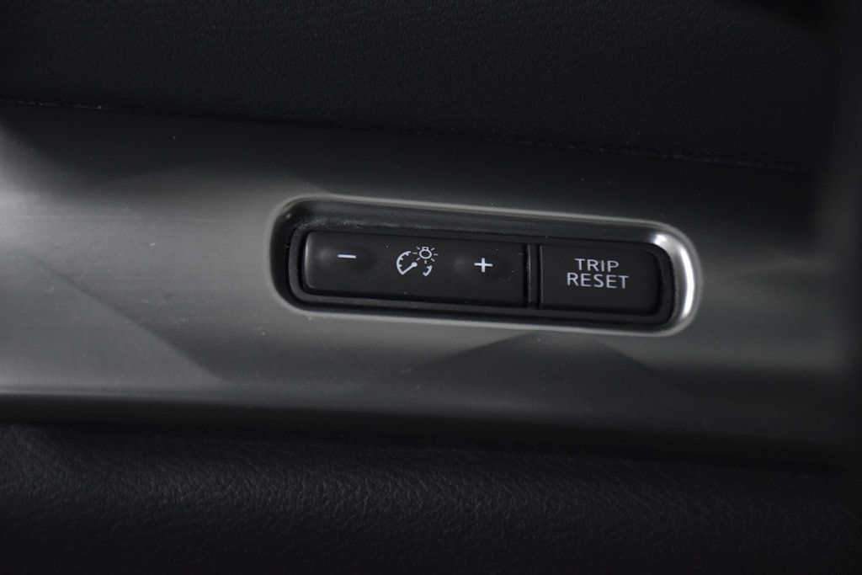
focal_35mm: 150
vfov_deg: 9.2
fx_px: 3592
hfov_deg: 13.7
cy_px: 288
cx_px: 431
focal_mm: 100
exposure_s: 1/400
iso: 2500
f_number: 5.6
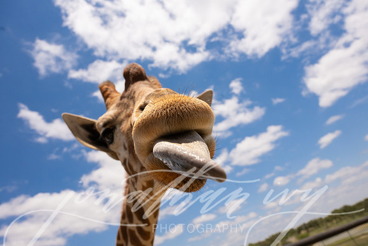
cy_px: 123
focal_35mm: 24
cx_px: 184
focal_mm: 24
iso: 640
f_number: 8
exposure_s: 1/2000
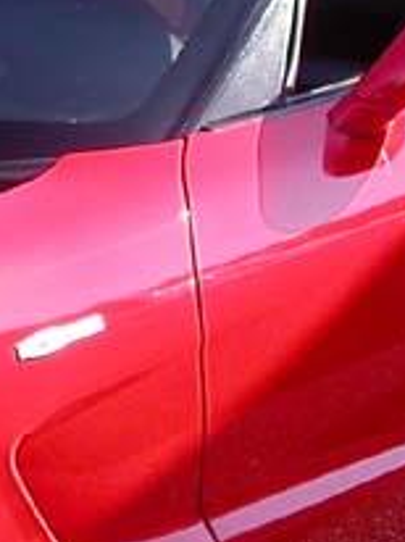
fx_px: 2954
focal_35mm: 189
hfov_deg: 7.4
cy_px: 97
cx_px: -555
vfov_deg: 10.4
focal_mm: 7.85
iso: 100
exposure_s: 1/132
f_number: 4.7
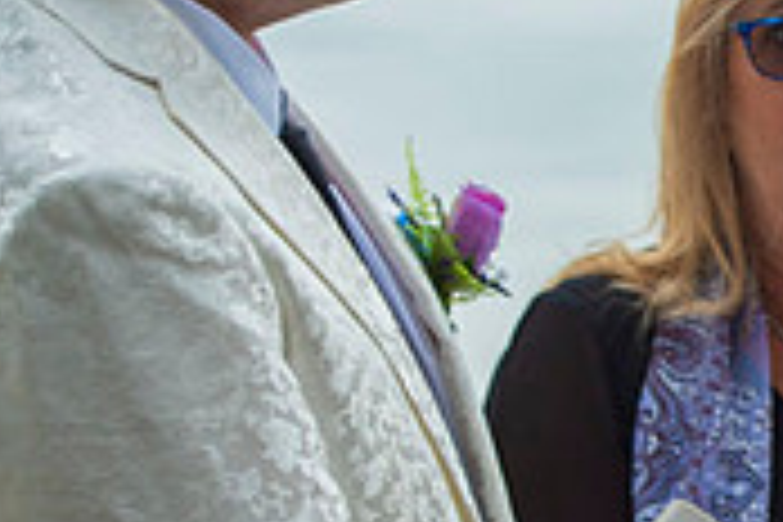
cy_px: 250
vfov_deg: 5.9
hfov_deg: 8.7
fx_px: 5089
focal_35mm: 234
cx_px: 1017
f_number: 5
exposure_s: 1/200
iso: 160
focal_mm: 70
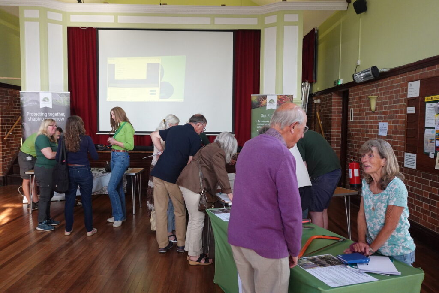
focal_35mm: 30
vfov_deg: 43.6
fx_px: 366
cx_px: 220
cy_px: 146
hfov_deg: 61.9
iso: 1000
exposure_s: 1/125
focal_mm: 11.09
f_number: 3.5
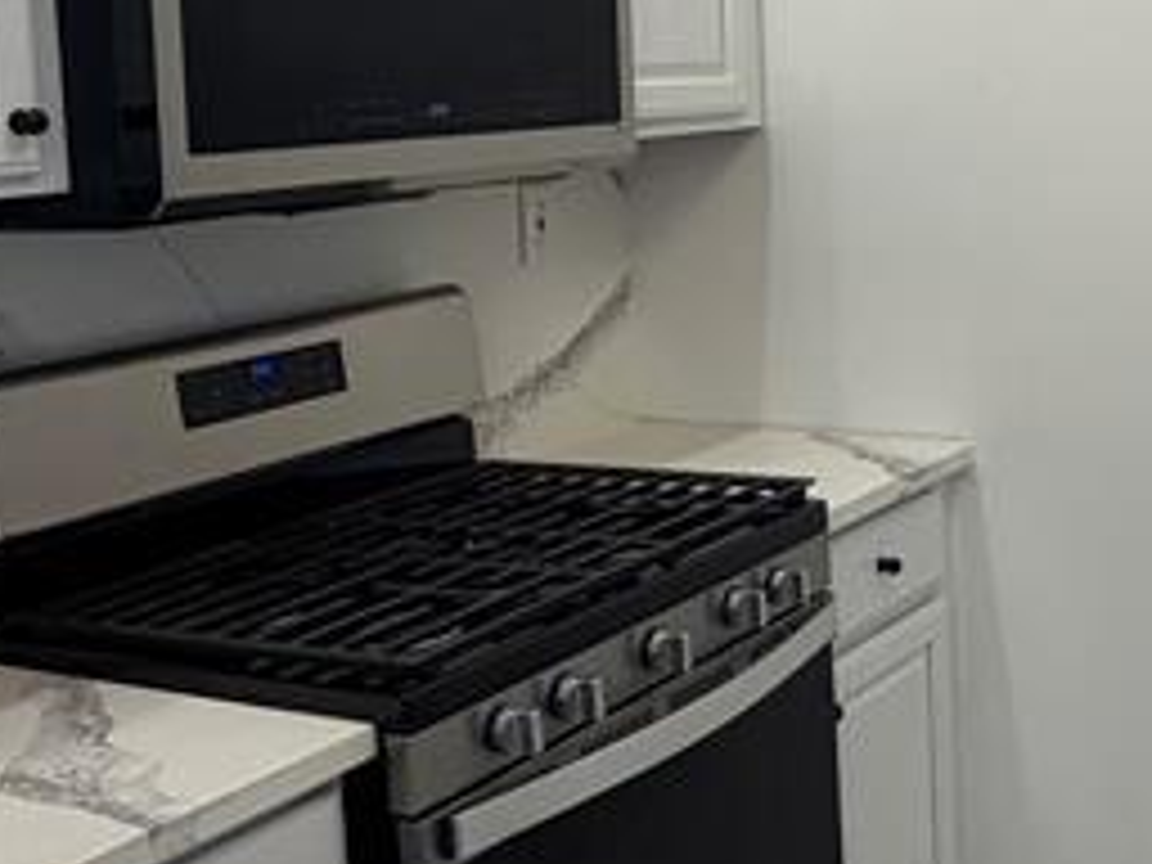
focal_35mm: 56
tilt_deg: -5.1
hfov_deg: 33.0
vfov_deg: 25.8
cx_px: 976
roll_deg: +3.4
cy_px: 212
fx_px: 1864
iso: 100
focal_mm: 2.22
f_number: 2.2
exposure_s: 1/120
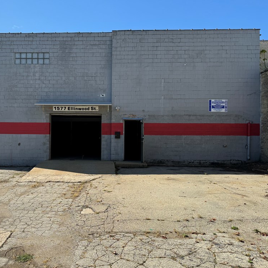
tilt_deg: -0.3
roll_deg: -1.6
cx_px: 99
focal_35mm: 29
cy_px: 136
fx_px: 254
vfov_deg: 55.6
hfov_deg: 54.9
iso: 80
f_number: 1.78
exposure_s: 1/3413
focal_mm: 6.76
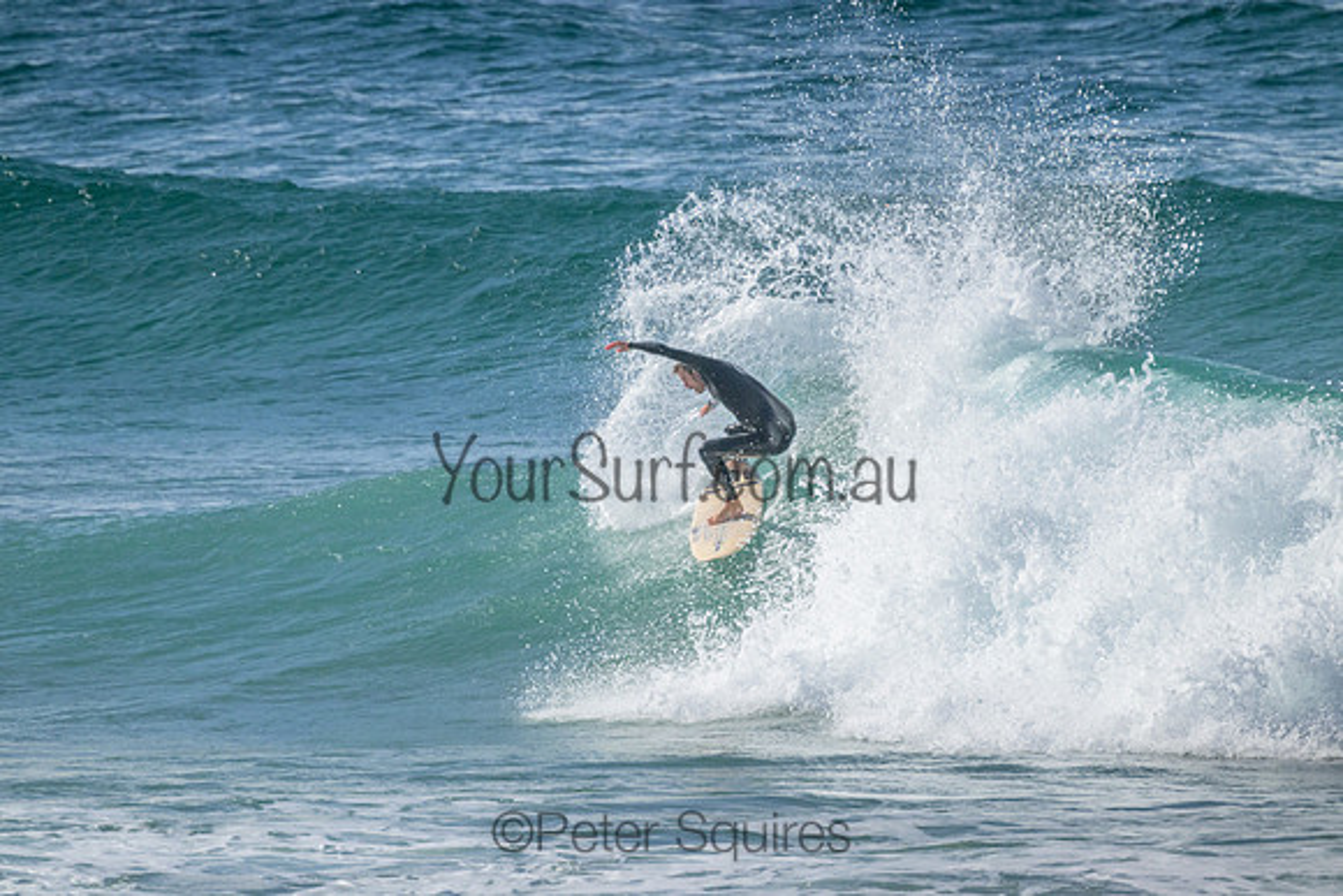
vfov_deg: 1.7
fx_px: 29850
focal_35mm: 800
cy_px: 448
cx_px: 672
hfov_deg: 2.6
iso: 1600
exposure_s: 1/1600
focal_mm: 800
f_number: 11
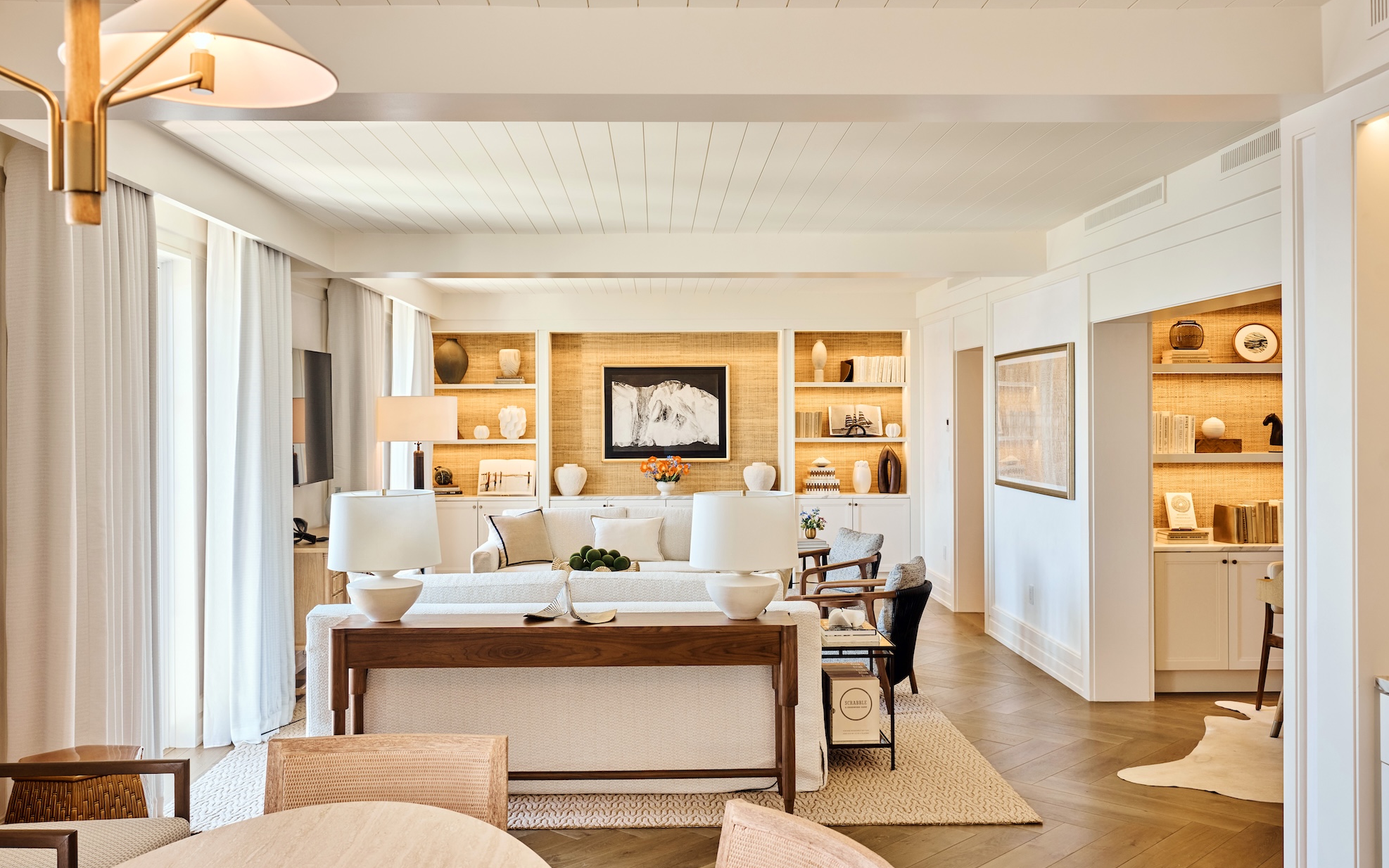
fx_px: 1211
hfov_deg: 59.7
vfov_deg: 39.4
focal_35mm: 32
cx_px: 692
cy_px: 455
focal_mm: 31
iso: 400
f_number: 7.1
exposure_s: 1/15
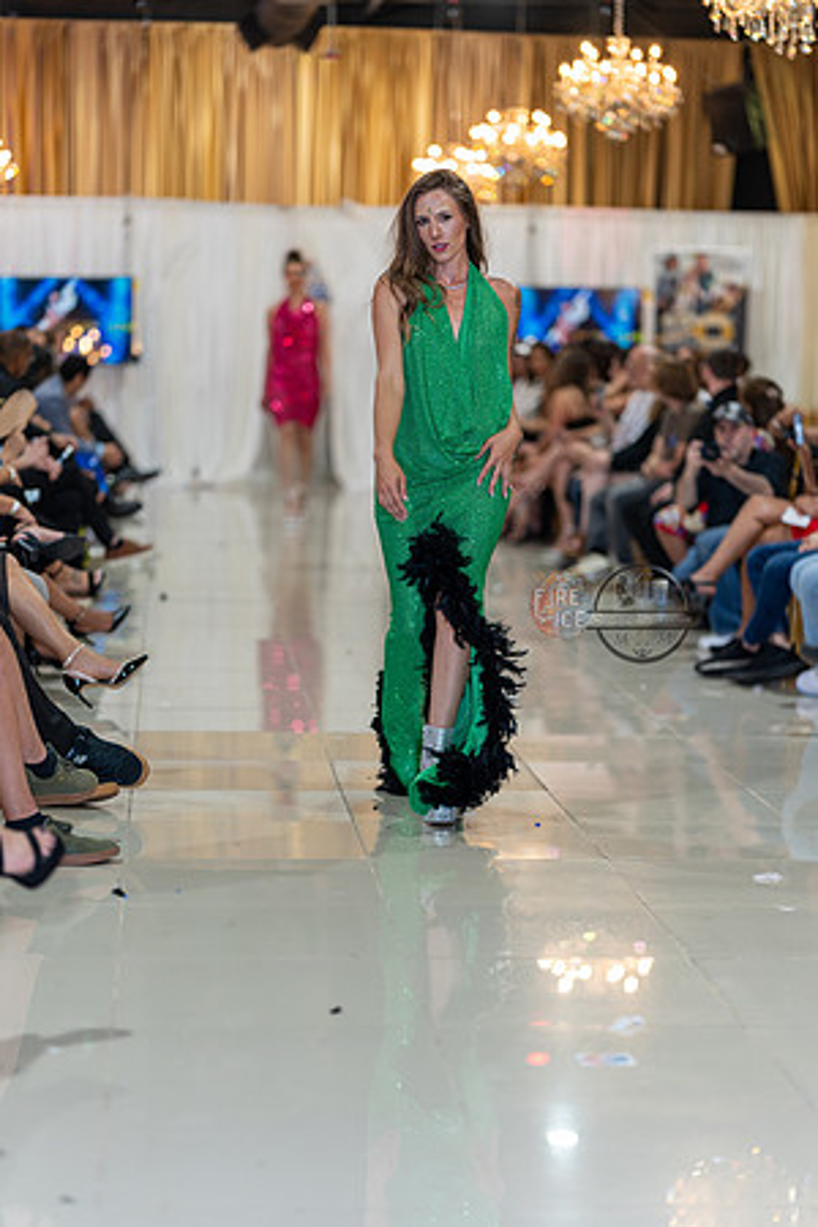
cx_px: 409
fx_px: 2897
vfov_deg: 23.9
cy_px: 614
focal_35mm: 85
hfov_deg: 16.1
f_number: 1.4
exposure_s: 1/160
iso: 125
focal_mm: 85
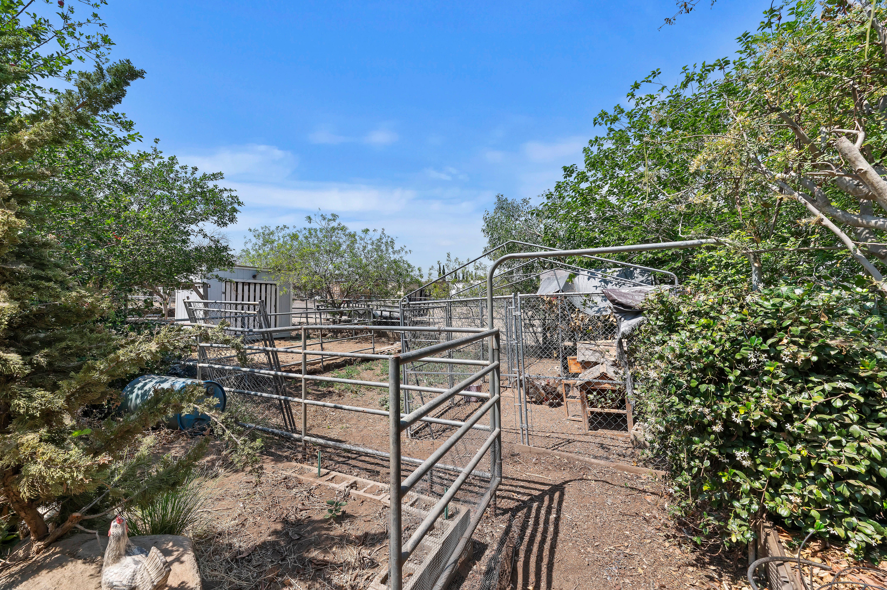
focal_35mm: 14
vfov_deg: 81.1
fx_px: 345
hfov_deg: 104.3
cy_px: 295
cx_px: 444
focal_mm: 14
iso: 500
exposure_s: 1/640
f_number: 13
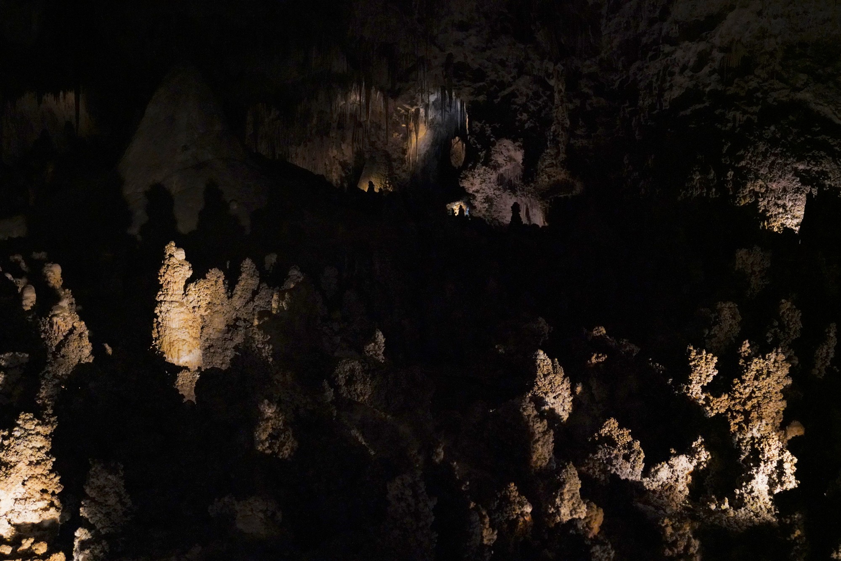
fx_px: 1121
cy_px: 280
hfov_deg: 41.1
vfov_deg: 28.1
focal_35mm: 48
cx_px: 420
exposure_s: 1/80
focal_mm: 48
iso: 12800
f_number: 5.6
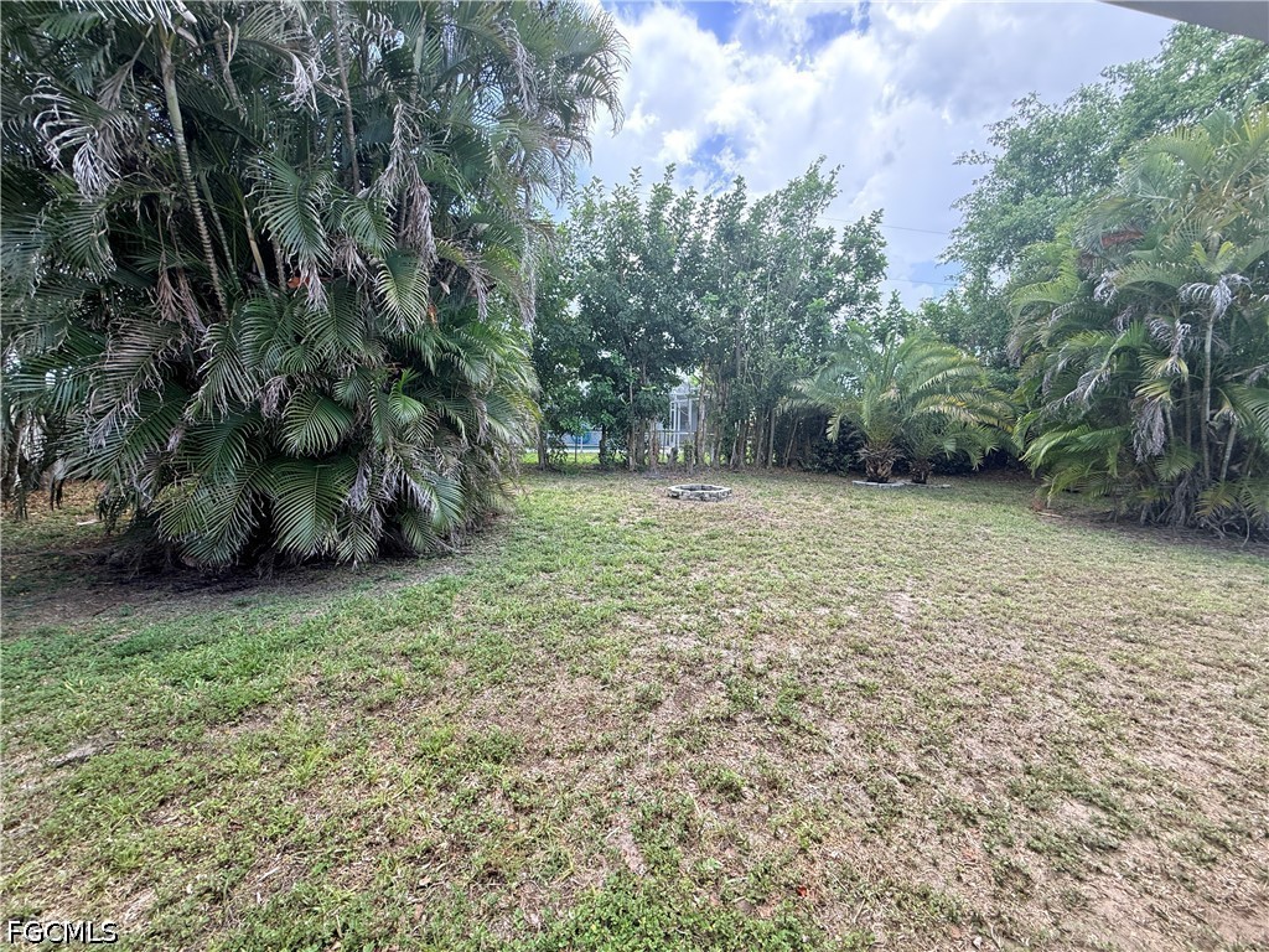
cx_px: 634
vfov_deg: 85.7
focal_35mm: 14
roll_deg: -1.5
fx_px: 513
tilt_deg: -6.2
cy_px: 476
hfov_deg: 102.1
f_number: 2.2
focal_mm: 2.22
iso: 64
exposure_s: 1/318
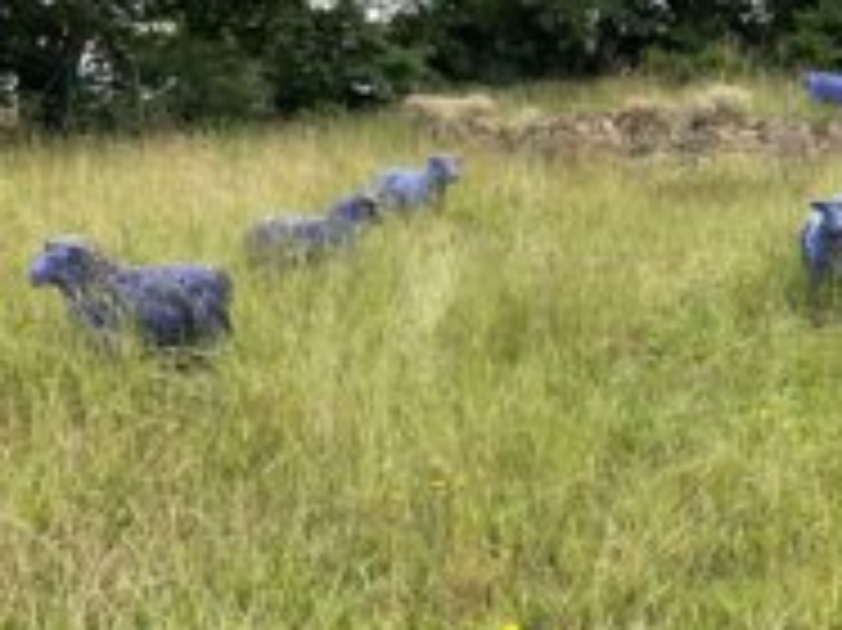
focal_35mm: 62
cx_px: 680
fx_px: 1507
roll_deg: -0.7
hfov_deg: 30.4
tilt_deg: -1.8
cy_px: 212
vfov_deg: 23.5
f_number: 1.8
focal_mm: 3
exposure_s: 1/295
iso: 16
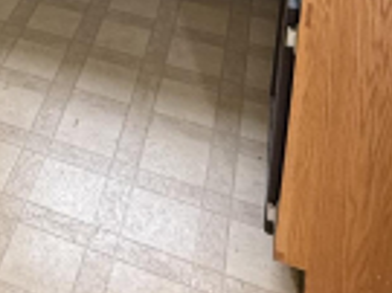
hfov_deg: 25.3
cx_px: -80
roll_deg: +0.2
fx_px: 781
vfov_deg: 16.3
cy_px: -293
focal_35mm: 69
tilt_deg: -10.2
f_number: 2.2
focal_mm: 2.22
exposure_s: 1/99
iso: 250
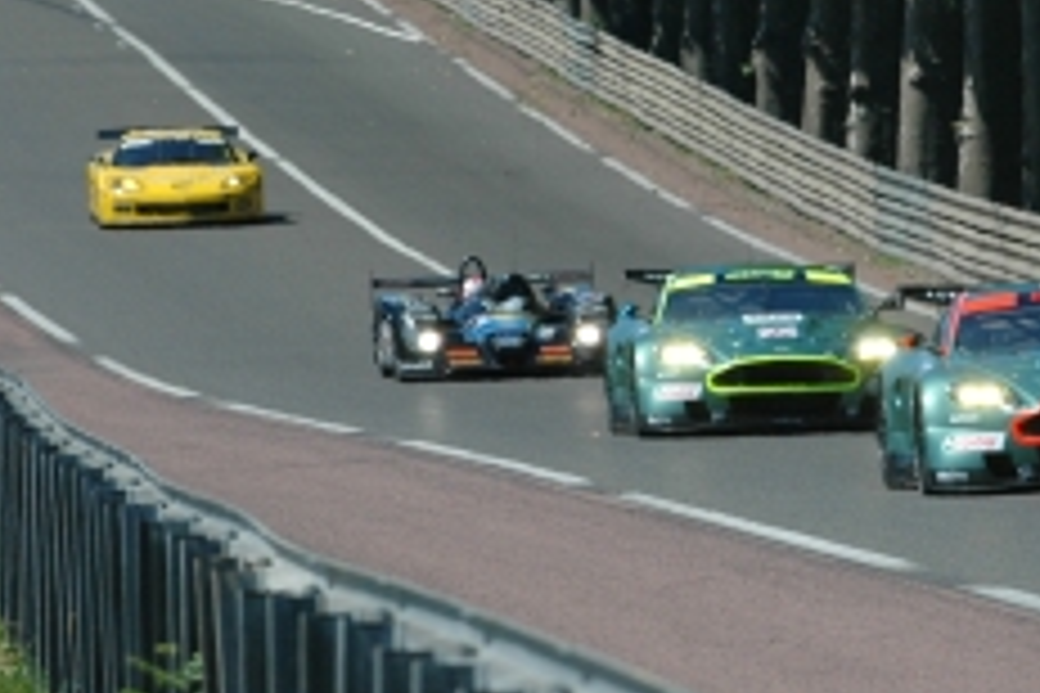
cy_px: 428
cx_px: 1085
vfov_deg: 2.1
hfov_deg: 3.2
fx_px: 18719
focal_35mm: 648
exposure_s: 1/1250
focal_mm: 200
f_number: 9
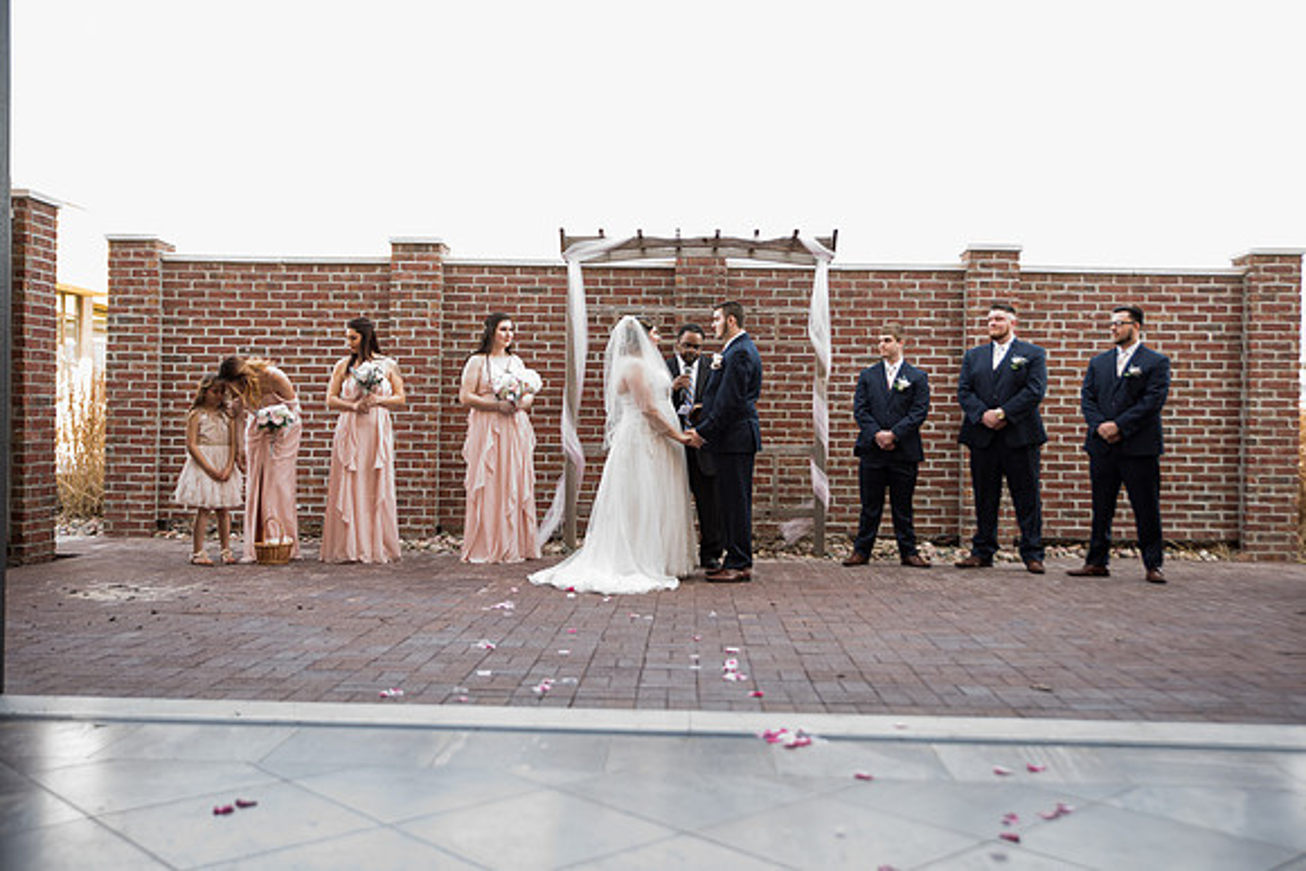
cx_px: 653
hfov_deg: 53.1
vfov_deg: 36.9
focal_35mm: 36
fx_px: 1306
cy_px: 436
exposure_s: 1/200
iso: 500
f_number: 2.8
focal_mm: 36
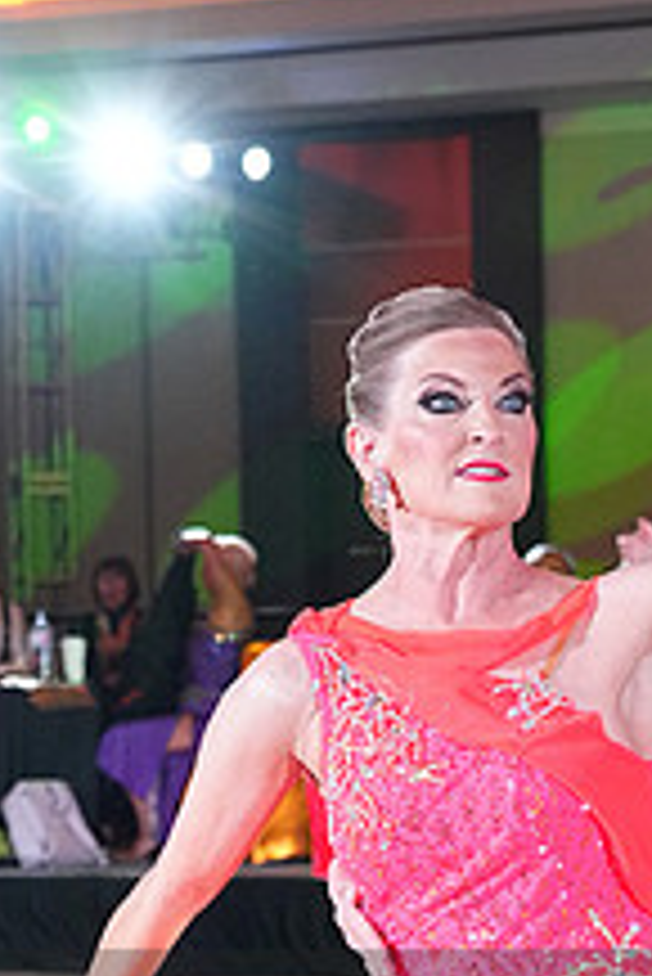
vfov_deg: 15.5
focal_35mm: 128
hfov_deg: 10.7
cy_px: 1102
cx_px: 461
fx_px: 3472
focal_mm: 48
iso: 5000
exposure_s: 1/400
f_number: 4
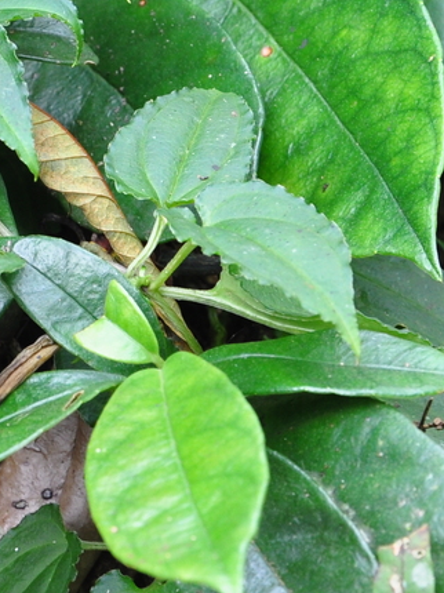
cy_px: 149
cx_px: 87
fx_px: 3270
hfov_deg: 7.8
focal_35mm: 191
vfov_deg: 10.3
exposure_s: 1/30
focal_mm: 38
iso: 400
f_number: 7.1
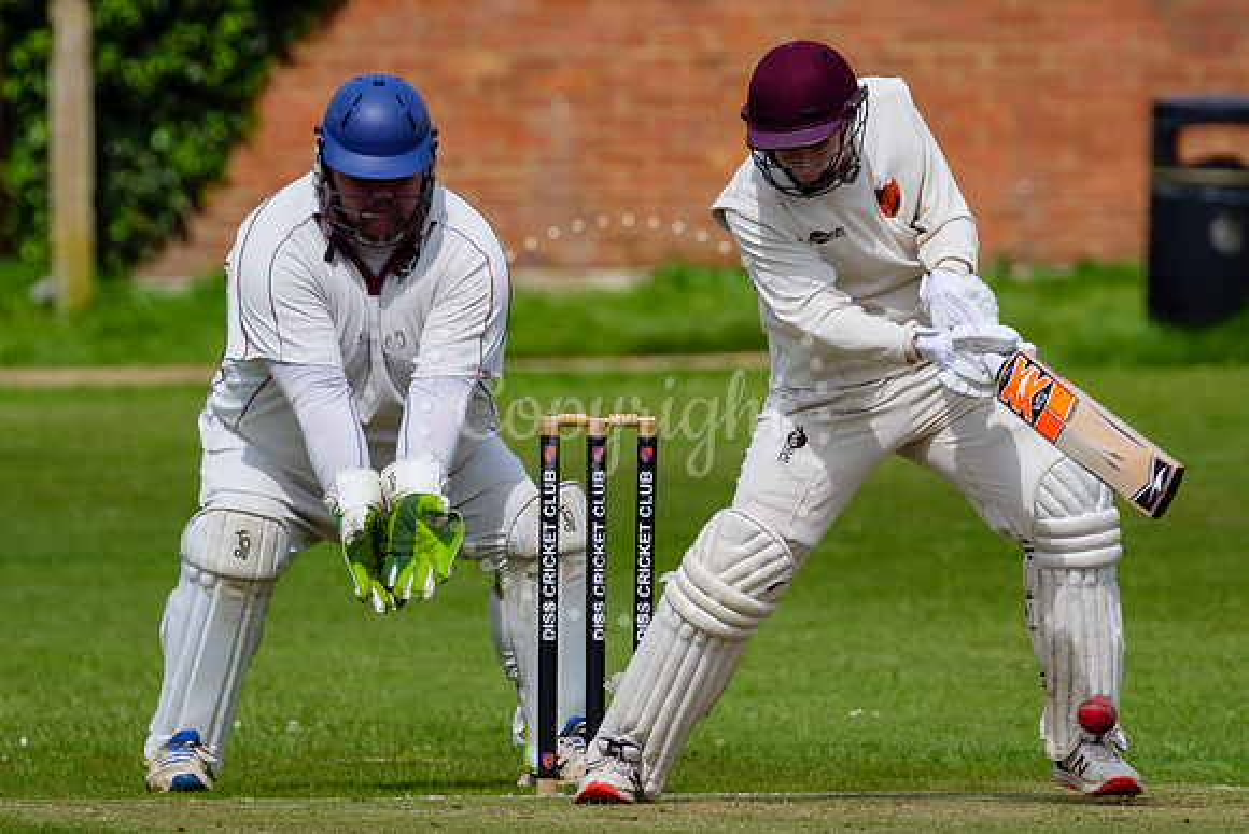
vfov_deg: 1.3
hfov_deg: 2.0
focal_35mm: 1057
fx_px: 36666
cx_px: 641
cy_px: 306
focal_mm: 400
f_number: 5.6
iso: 250
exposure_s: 1/2000
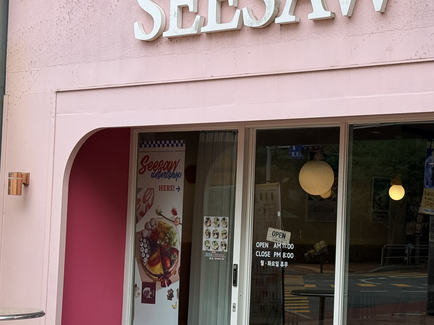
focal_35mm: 77
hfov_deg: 25.0
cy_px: 187
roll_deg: -2.0
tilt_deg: +1.9
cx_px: 342
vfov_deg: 19.1
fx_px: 965
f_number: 1.78
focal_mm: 6.76
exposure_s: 1/1931
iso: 64
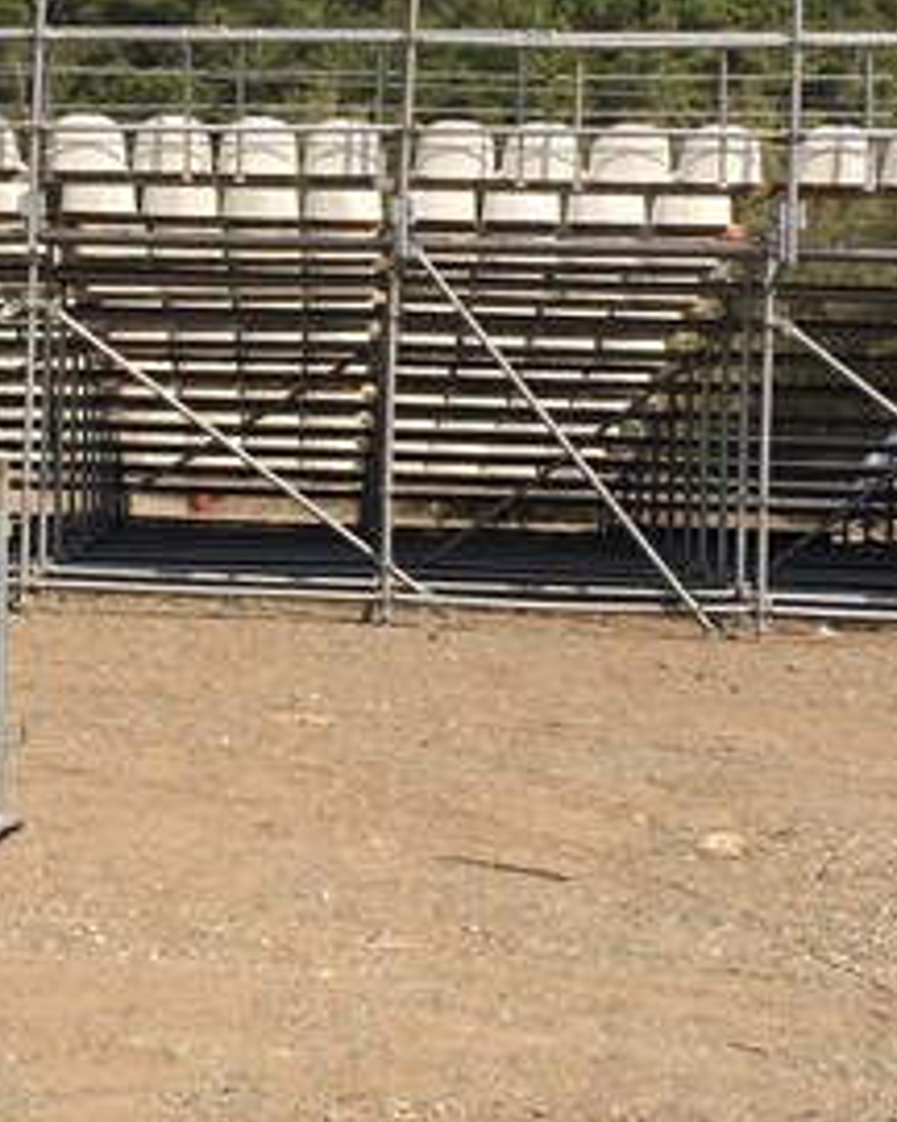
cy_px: 378
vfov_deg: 22.7
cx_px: -4
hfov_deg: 17.8
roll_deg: -2.3
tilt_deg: -0.2
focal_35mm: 84
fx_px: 2788
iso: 32
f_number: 2.2
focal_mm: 4.15
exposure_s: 1/2326
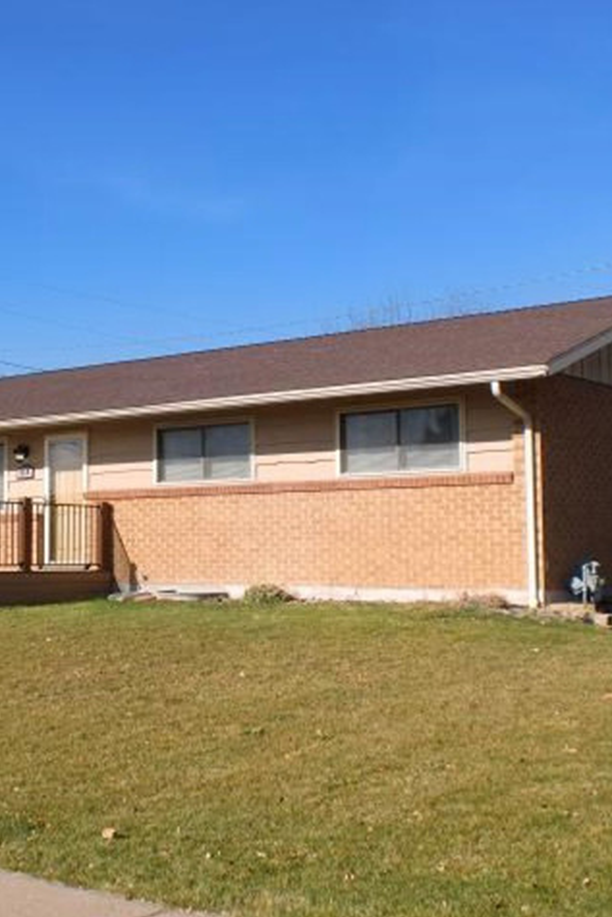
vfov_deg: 40.3
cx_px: 181
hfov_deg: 27.3
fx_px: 1248
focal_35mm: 49
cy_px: 456
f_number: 5.6
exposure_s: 1/400
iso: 64
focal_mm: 6.3
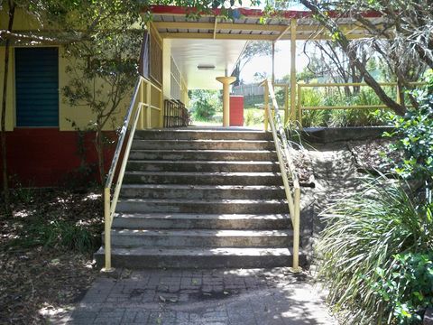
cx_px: 216
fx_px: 438
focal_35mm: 35
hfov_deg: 52.6
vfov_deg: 40.7
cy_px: 162
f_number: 3.1
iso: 80
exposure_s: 1/100
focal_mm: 6.3
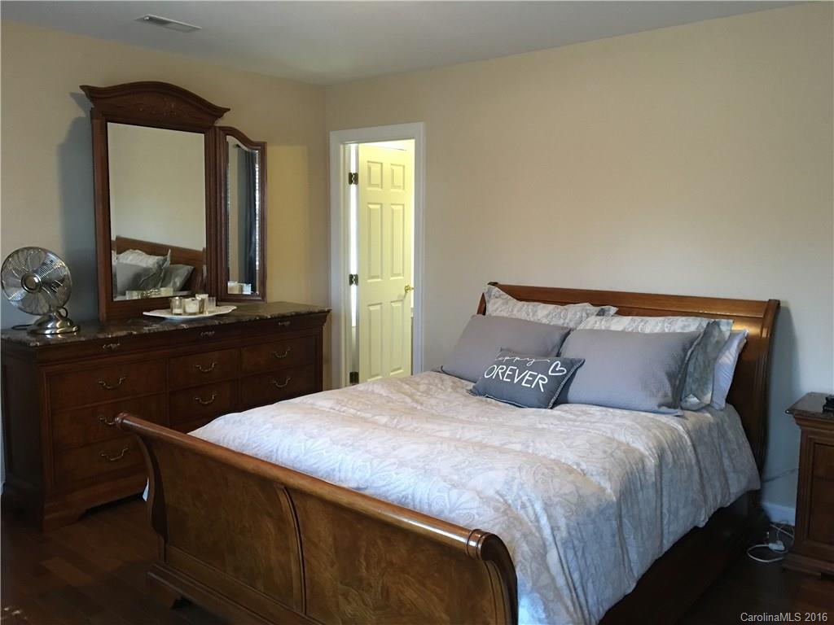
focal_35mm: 29
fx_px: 699
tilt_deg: -7.9
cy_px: 312
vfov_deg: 48.2
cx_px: 417
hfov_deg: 61.7
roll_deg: -0.2
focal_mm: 4.15
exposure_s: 1/15
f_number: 2.2
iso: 80
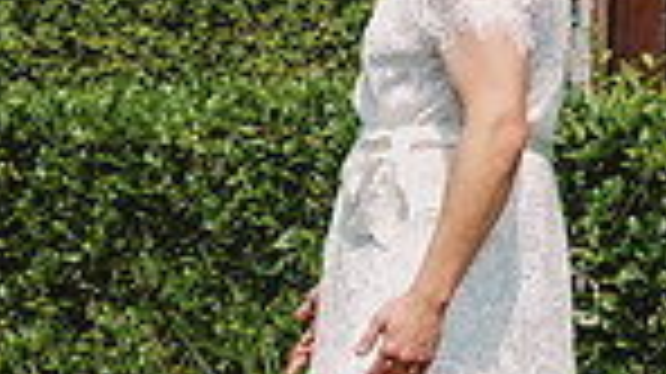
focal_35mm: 226
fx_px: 3988
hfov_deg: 9.5
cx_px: 125
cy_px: 161
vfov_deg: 5.4
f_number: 3.5
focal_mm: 44
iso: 64
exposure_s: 1/1000
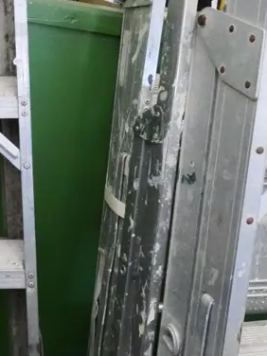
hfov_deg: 26.0
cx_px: -65
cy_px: 118
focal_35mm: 49
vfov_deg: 38.5
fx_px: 504
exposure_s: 1/160
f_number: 5.6
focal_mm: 9
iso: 6400
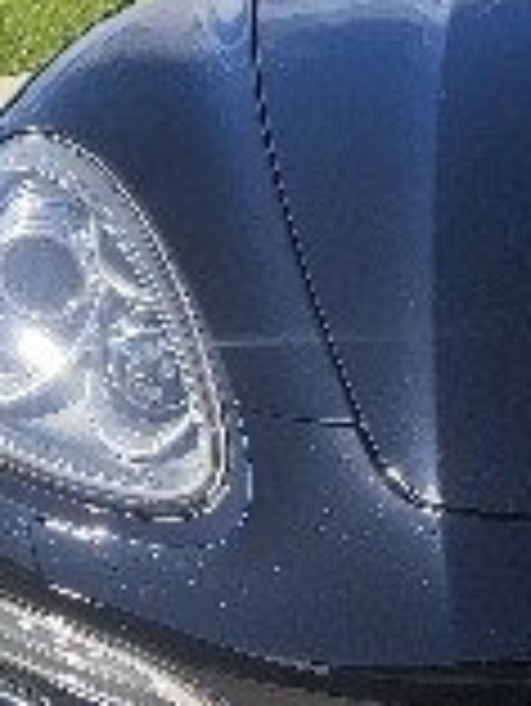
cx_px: 918
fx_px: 2390
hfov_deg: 11.8
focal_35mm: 117
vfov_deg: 16.7
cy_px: 558
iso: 25
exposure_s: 1/1429
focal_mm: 5.4
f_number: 1.8
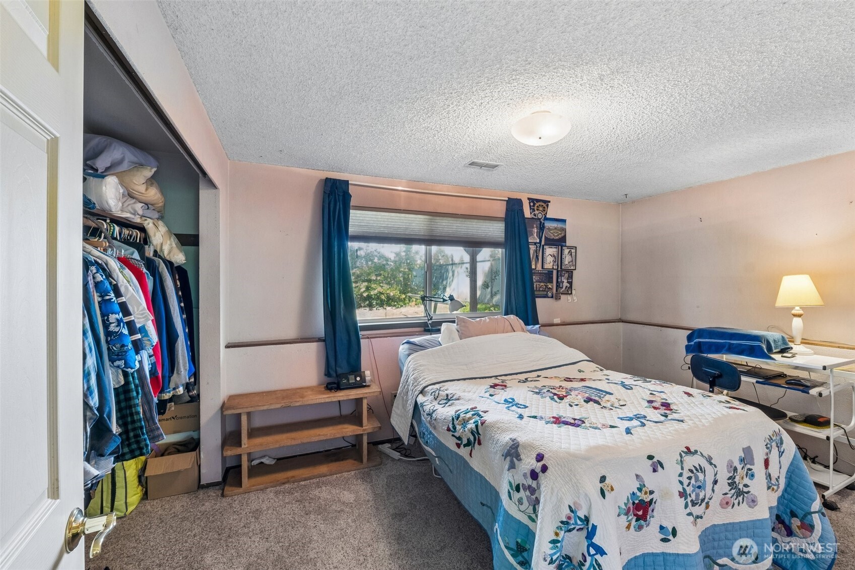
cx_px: 428
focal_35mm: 15
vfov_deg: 77.3
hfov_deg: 100.4
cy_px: 285
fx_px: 356
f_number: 9
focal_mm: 10
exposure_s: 1/1.67
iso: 250
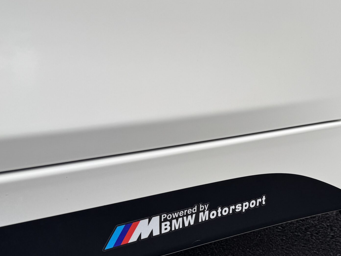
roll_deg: -1.2
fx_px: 433
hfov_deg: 41.7
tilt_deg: -6.6
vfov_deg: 32.9
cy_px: 127
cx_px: 255
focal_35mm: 44
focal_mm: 6.76
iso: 64
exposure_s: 1/218
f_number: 1.78
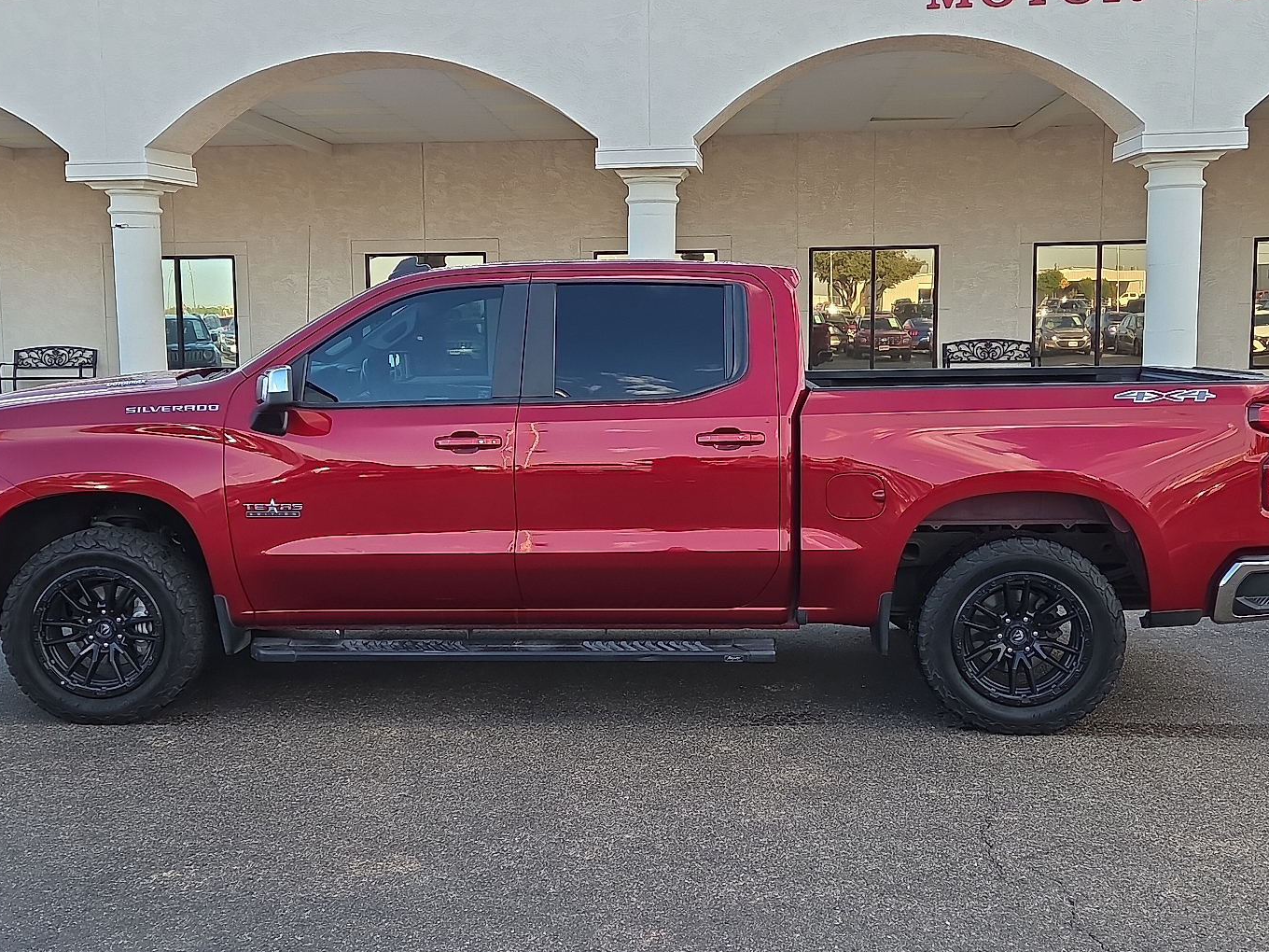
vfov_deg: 36.0
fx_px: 1466
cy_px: 466
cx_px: 615
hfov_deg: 46.8
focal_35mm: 40
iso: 25
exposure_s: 1/204
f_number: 1.8
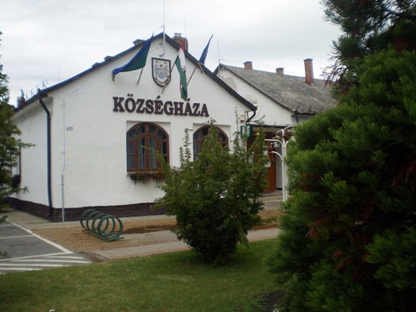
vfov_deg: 39.7
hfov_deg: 51.3
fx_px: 433
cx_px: 208
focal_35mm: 36
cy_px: 156
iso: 64
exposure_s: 1/400
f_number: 3.1
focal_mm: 6.3
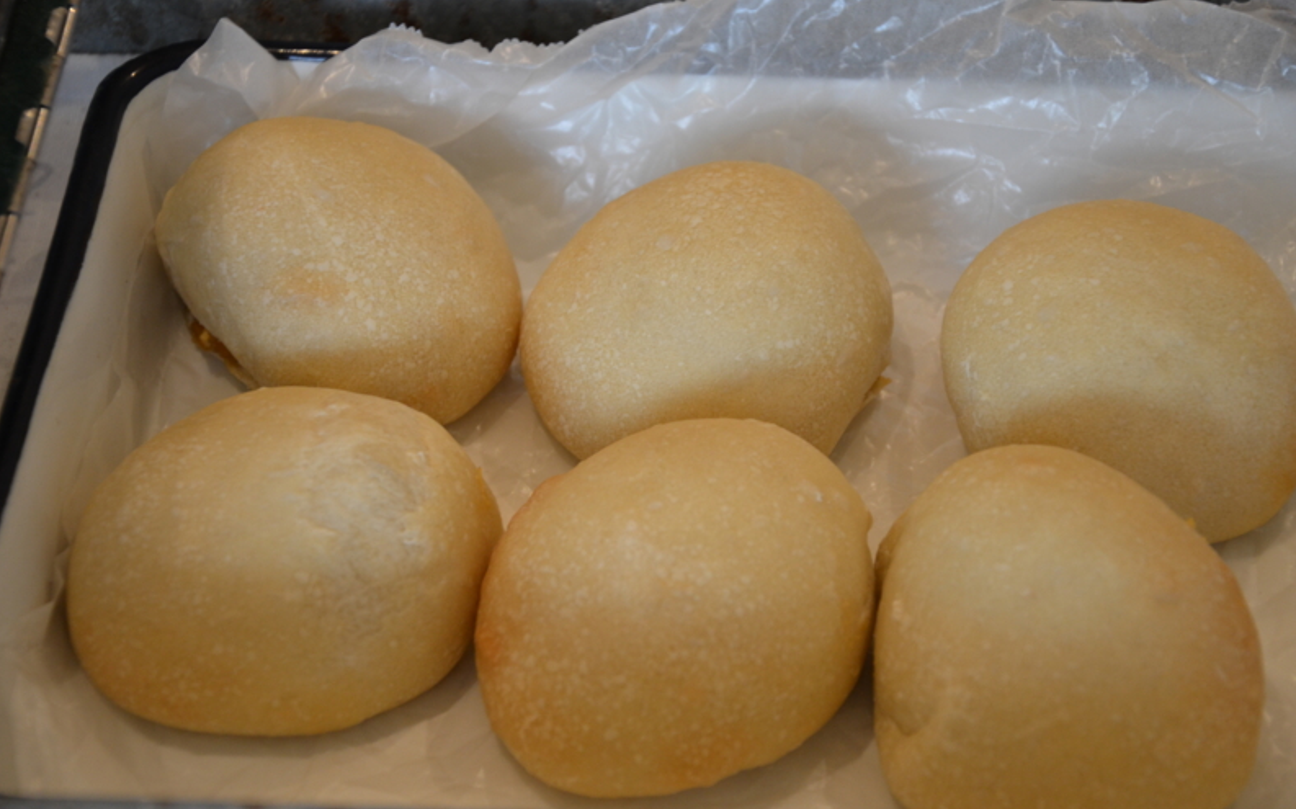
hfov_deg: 18.1
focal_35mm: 116
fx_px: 4079
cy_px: 399
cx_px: 649
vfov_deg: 11.3
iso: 720
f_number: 5.3
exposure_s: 1/60
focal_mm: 75
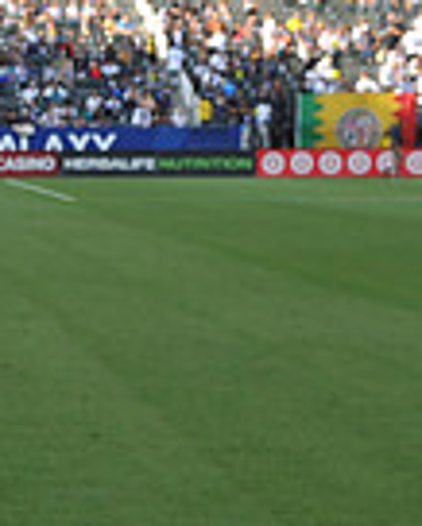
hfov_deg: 11.3
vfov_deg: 15.0
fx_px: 1996
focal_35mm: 128
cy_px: 147
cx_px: -310
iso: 250
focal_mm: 32
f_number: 5.6
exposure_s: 1/400
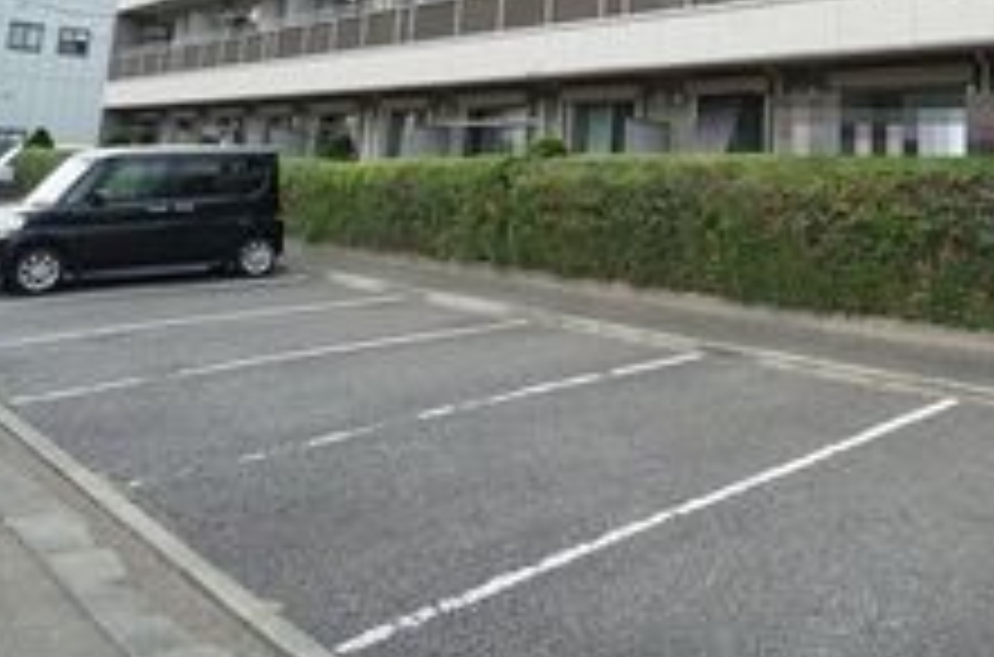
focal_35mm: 34
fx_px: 936
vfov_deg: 35.0
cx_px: 751
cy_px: 0
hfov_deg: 53.3
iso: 1600
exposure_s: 1/800
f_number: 9
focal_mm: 10
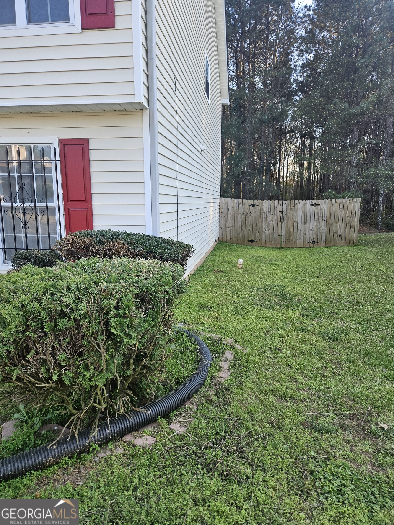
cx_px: 197
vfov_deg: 73.9
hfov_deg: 58.9
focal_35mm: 23
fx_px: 349
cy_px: 262
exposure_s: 1/250
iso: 40
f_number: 1.8
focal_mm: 5.4
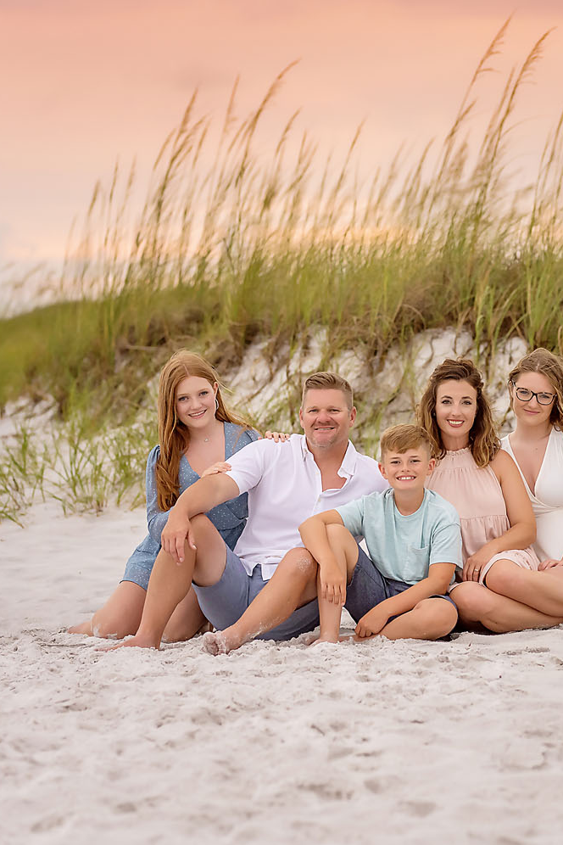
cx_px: 407
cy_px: 423
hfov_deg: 10.7
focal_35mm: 128
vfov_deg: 16.0
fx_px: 3002
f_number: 2.8
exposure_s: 1/3200
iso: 800
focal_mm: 85
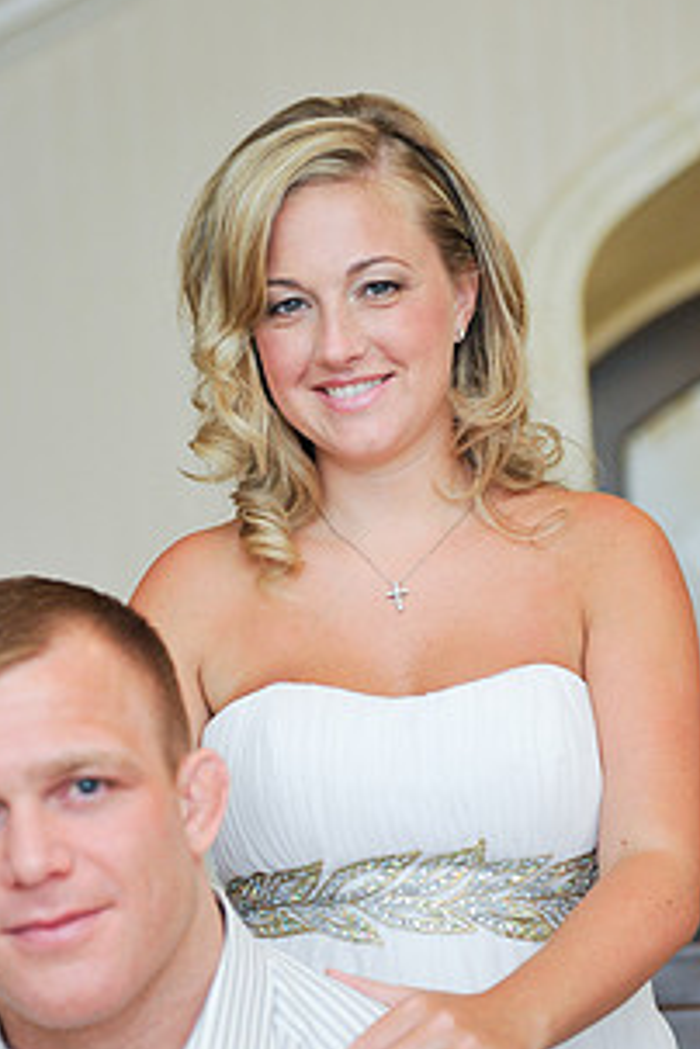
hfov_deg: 14.8
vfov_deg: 22.1
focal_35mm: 92
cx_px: 224
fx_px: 2683
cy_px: 640
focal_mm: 62
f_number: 2.8
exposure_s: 1/320
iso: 800
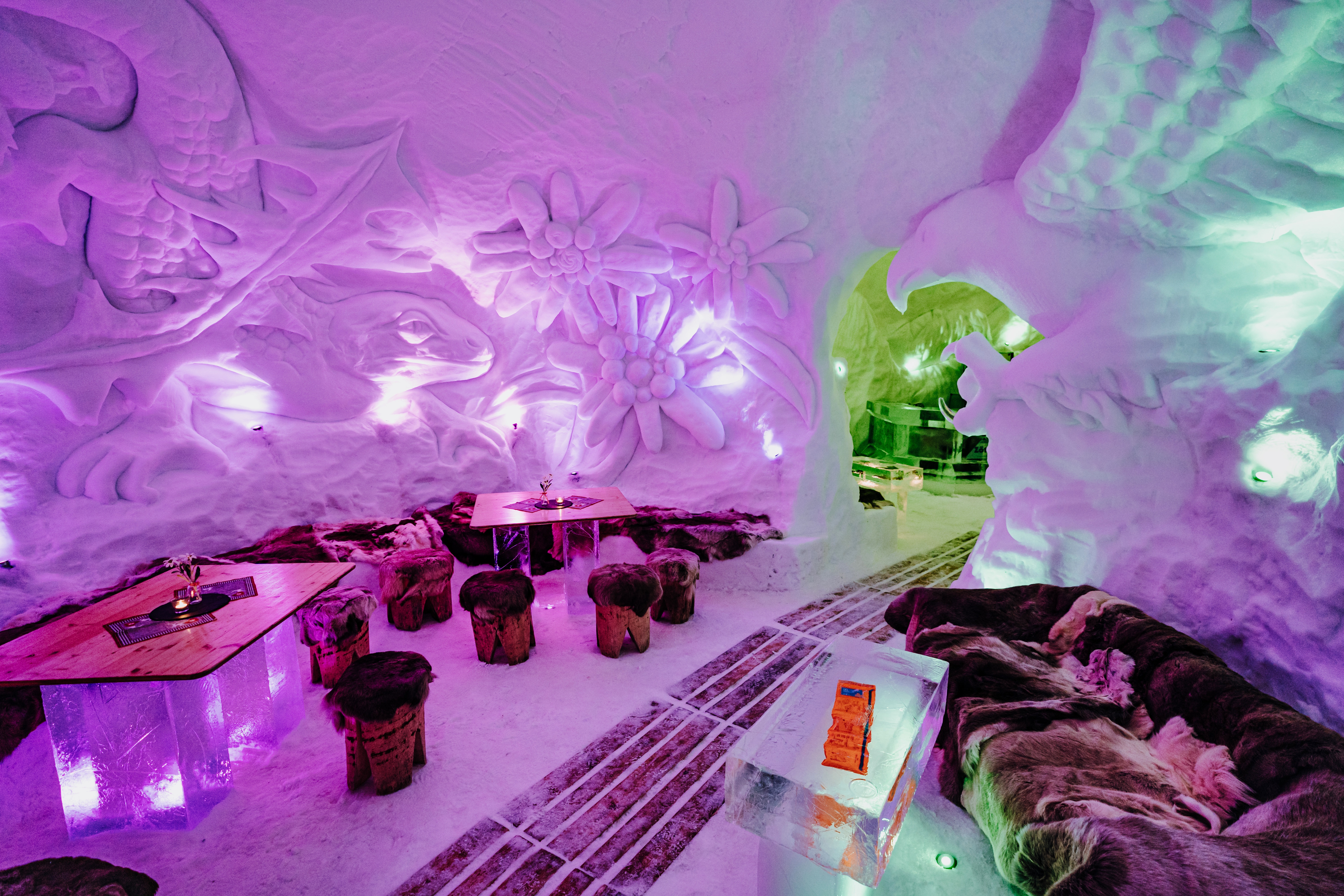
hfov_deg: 96.7
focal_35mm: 16
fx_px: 597
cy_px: 448
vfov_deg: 73.7
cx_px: 672
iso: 1250
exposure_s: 1/80
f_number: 2.8
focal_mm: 16
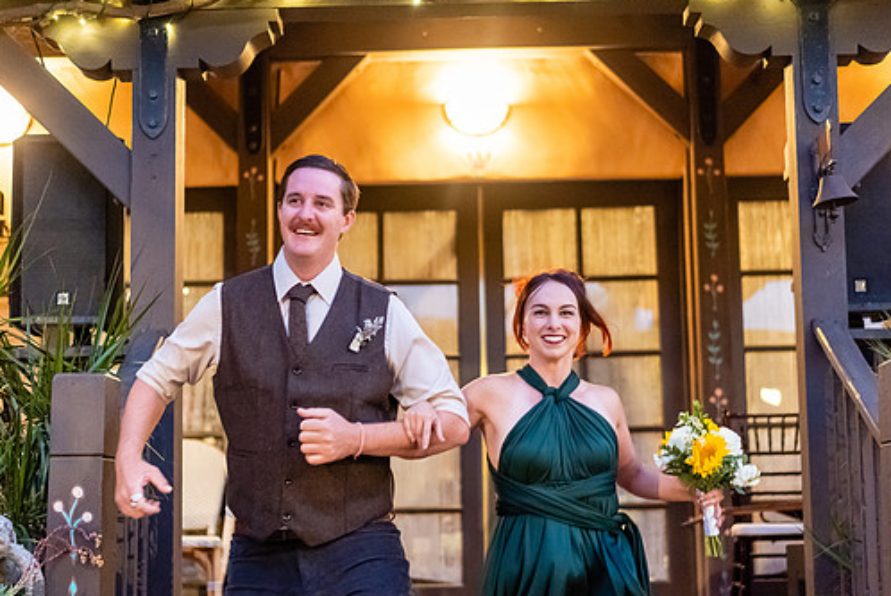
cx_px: 454
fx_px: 1585
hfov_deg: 31.4
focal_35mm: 64
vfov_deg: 21.3
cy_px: 336
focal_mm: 55
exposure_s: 1/200
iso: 2500
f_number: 1.8
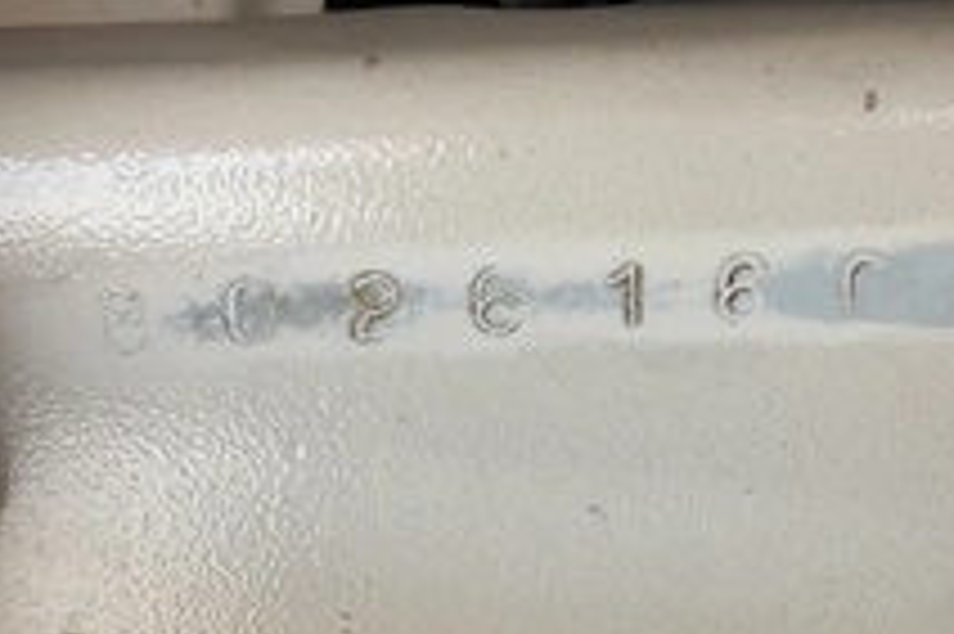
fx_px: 1509
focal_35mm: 57
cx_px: 572
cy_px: 234
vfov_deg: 23.7
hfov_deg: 35.0
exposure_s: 1/172
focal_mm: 3
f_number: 1.8
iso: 25
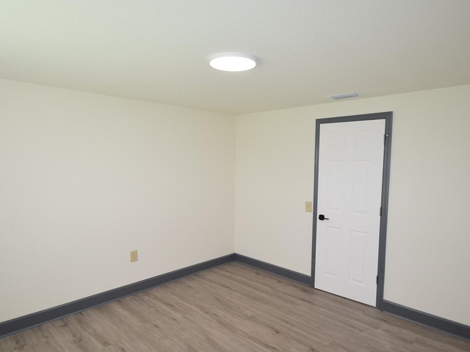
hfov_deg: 79.0
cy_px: 183
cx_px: 230
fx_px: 285
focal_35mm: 21
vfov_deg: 63.4
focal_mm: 10
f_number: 5.6
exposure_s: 1/125
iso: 800
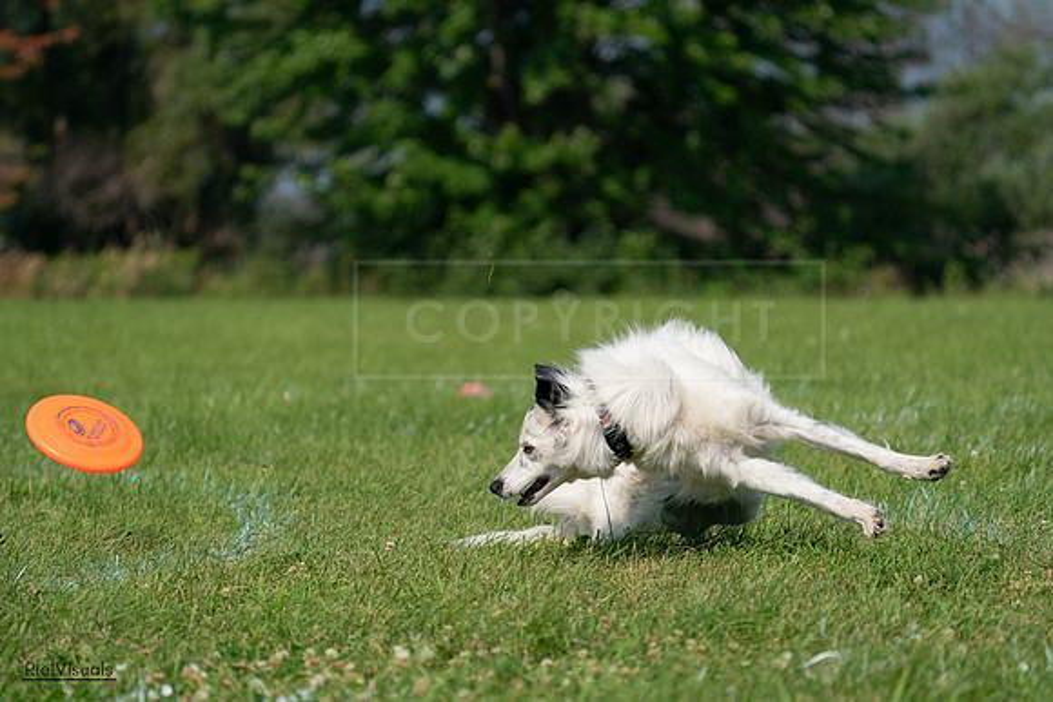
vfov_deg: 6.9
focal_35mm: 200
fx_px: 5851
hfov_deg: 10.3
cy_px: 351
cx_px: 526
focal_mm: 200
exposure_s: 1/4000
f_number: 5.6
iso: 400
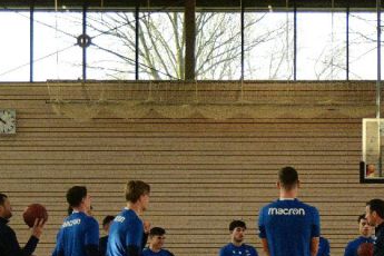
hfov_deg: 10.7
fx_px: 2039
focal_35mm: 191
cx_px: 384
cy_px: 272
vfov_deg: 7.1
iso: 5000
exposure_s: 1/2000
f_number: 4
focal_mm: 55
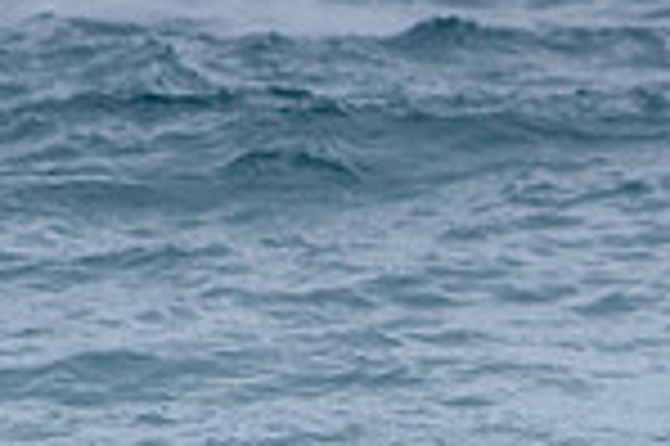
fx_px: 44375
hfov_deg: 0.9
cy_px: 653
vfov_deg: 0.6
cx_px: 1113
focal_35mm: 2387
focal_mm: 500
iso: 1400
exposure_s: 1/2000
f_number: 5.6
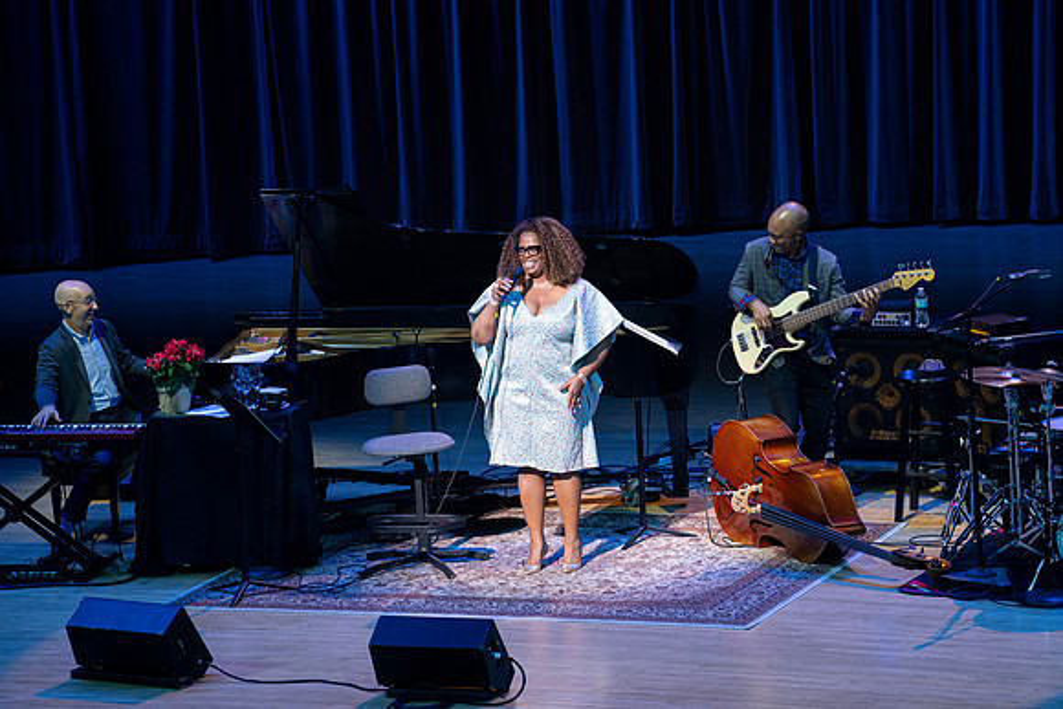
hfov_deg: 10.3
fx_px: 5907
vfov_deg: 6.9
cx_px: 532
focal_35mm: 200
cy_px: 354
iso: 2500
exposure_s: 1/320
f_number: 5.6
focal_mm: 200
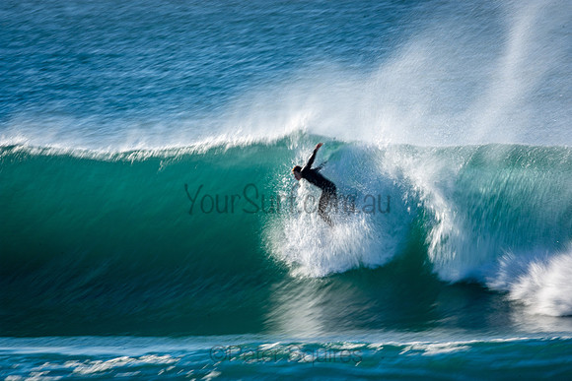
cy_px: 190
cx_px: 286
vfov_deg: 1.8
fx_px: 11919
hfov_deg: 2.7
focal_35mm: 750
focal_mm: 500
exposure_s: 1/30
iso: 100
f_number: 25
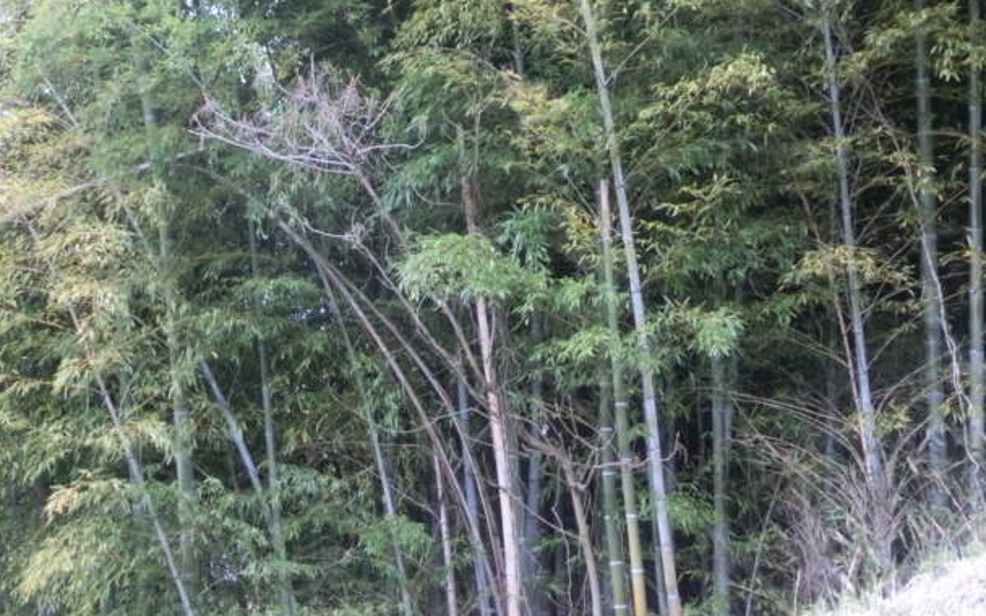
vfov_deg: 24.4
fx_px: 1424
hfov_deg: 38.1
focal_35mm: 53
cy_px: 313
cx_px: 405
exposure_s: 1/60
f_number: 3.9
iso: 800
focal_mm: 6.67
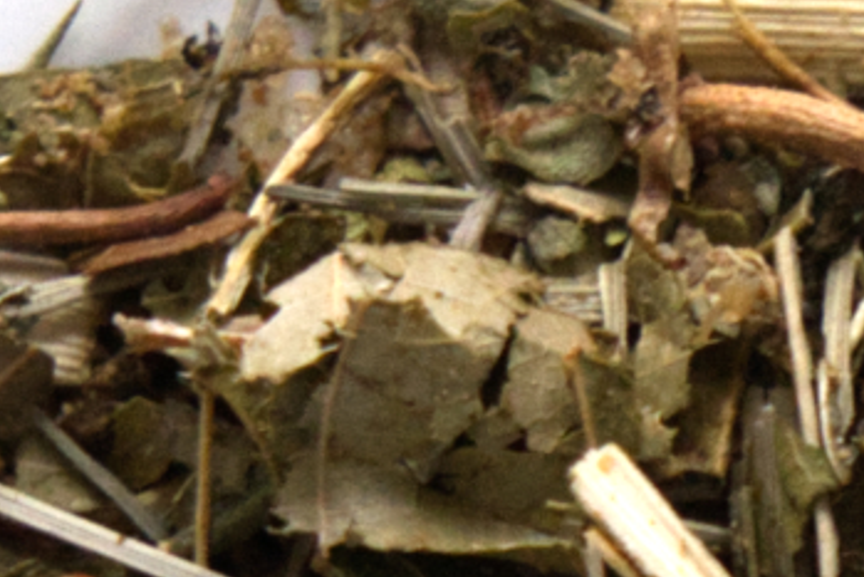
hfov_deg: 6.2
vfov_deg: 4.1
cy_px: 932
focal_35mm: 330
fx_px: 7923
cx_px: 1035
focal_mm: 96
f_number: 7.1
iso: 2000
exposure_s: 1/50
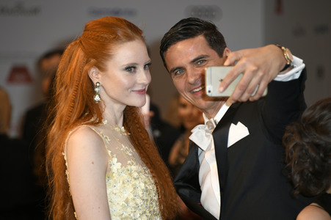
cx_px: 166
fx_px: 2756
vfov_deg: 4.6
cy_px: 110
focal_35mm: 300
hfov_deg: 6.9
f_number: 6.3
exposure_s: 1/125
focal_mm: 300
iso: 250
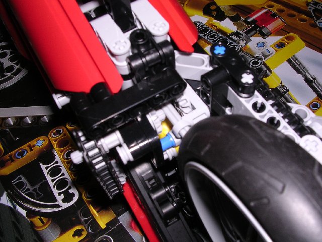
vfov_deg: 37.7
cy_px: 121
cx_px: 161
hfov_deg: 49.0
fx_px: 353
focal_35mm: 38
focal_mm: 5.8
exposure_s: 1/60.1
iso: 100
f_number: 5.6
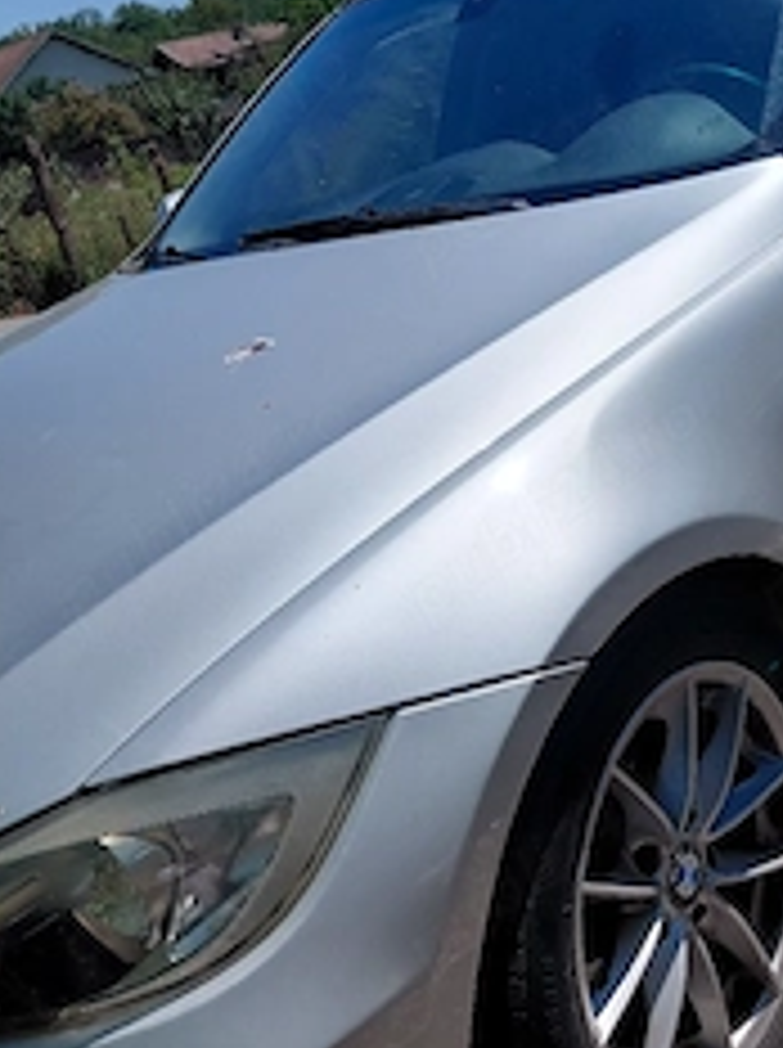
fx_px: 1300
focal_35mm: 43
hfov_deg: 32.5
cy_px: 562
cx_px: 644
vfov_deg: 43.9
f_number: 1.8
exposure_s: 1/10000
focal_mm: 4.69
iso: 64
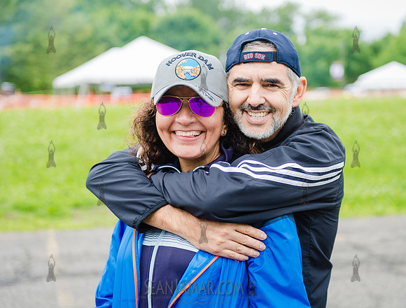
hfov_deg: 28.0
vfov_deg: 21.4
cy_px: 158
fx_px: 814
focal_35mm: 69
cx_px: 225
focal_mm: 62
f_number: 2.8
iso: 320
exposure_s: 1/1000
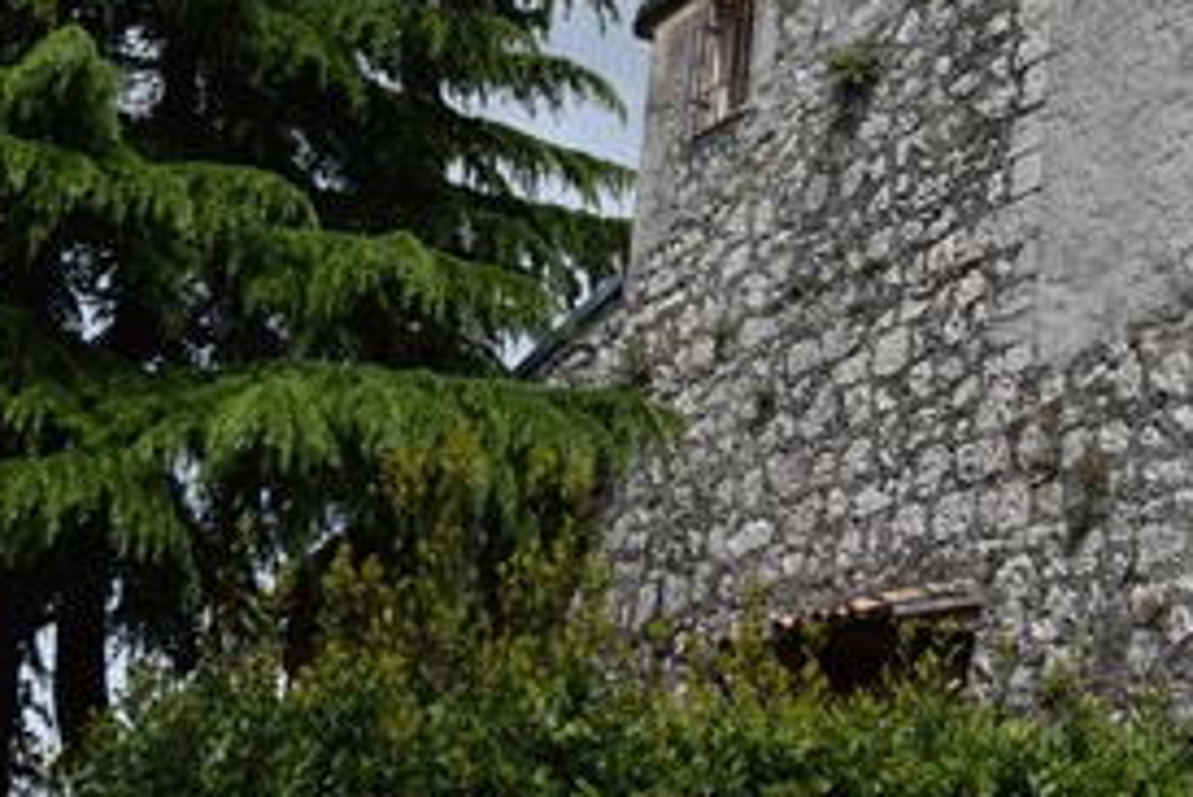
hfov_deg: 25.5
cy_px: 309
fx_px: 2354
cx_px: 1441
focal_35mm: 71
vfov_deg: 19.2
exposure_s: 1/400
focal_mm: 18
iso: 200
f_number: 10
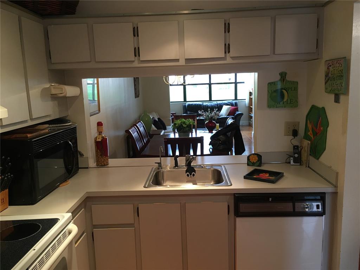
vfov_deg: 48.2
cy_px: 135
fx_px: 302
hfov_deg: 61.7
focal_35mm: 29
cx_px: 180
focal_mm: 4.15
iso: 50
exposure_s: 1/15
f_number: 2.2
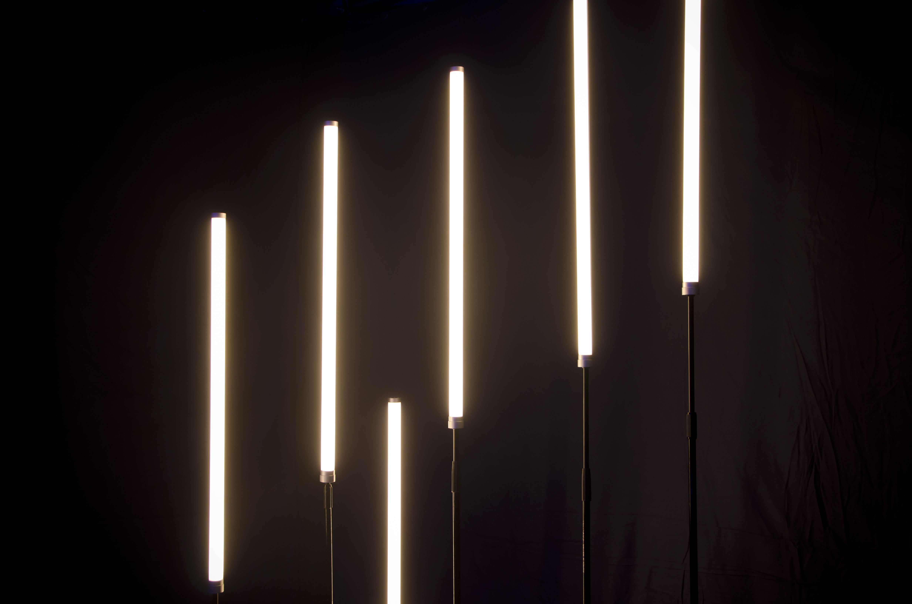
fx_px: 1062
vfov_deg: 31.8
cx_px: 456
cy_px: 302
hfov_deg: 46.5
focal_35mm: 42
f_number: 4
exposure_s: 1/15
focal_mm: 28
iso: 200
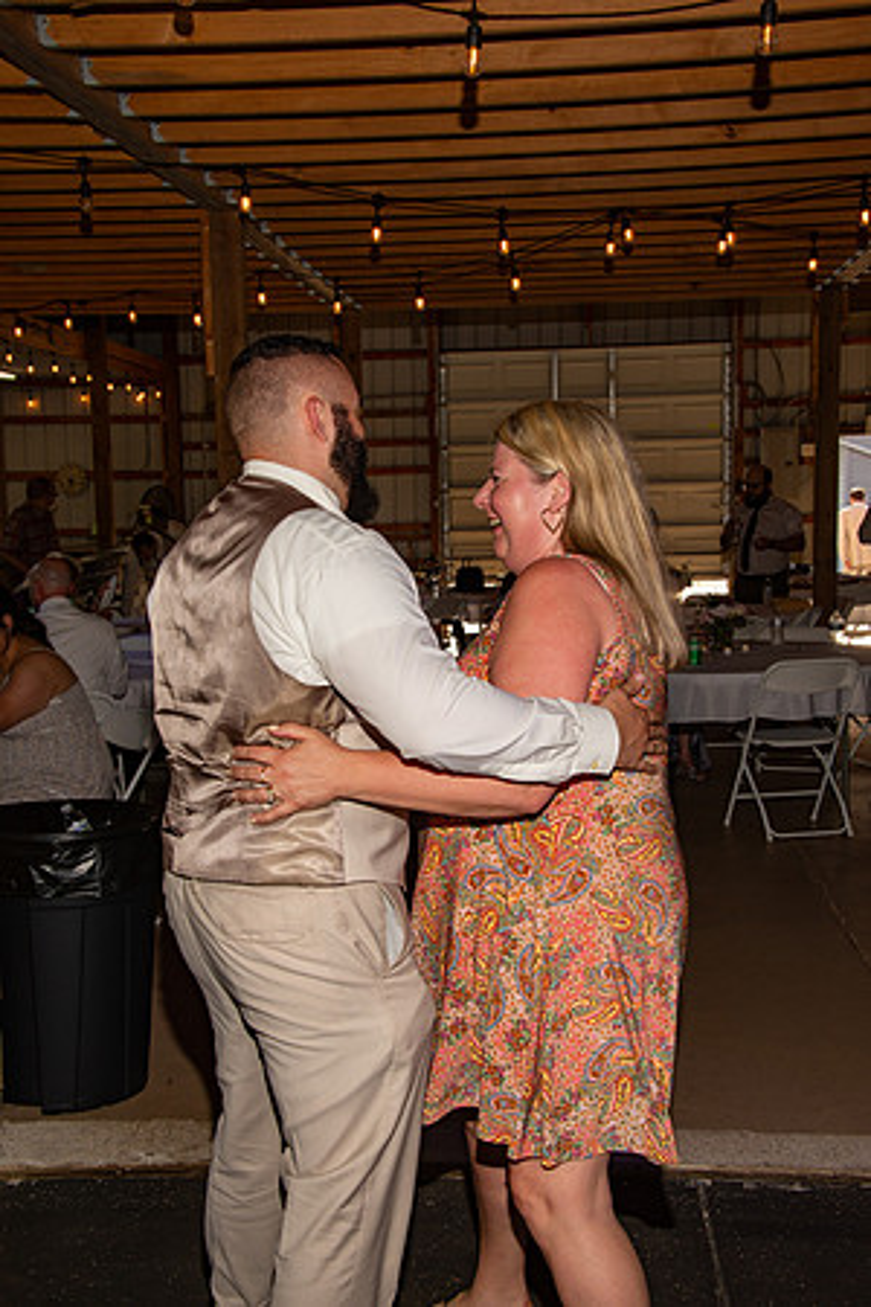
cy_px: 654
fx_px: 1742
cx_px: 436
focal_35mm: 48
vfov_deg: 41.1
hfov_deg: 28.1
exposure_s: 1/125
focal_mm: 48
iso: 400
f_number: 13
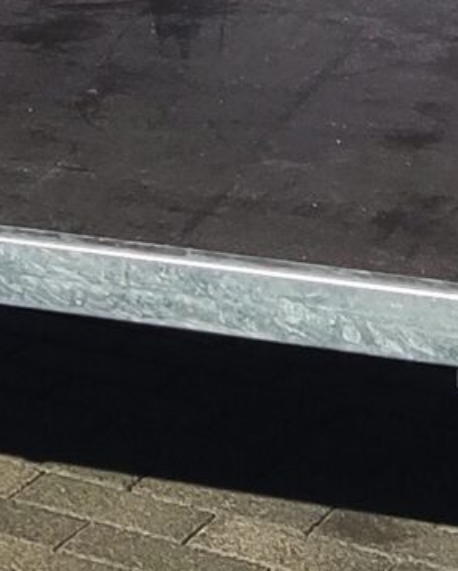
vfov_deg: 10.0
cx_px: -445
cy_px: -678
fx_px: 2963
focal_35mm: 175
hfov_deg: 8.4
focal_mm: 4.71
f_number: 1.79
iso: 50
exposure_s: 1/2990
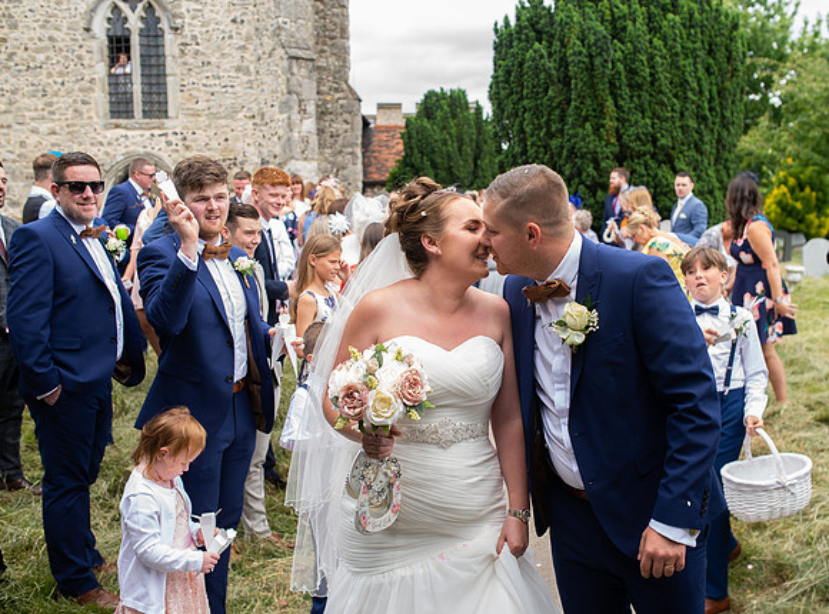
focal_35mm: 38
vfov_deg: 37.8
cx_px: 462
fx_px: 897
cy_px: 307
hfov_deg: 49.5
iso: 320
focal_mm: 35
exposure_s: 1/500
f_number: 4
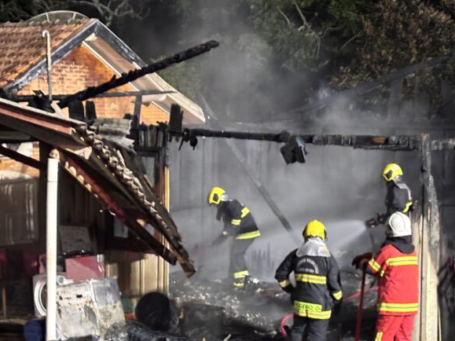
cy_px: 246
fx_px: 1209
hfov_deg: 21.3
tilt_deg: -8.1
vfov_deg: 16.0
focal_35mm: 92
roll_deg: -0.8
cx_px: 224
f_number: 1.6
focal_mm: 5.96
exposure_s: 1/23
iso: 400
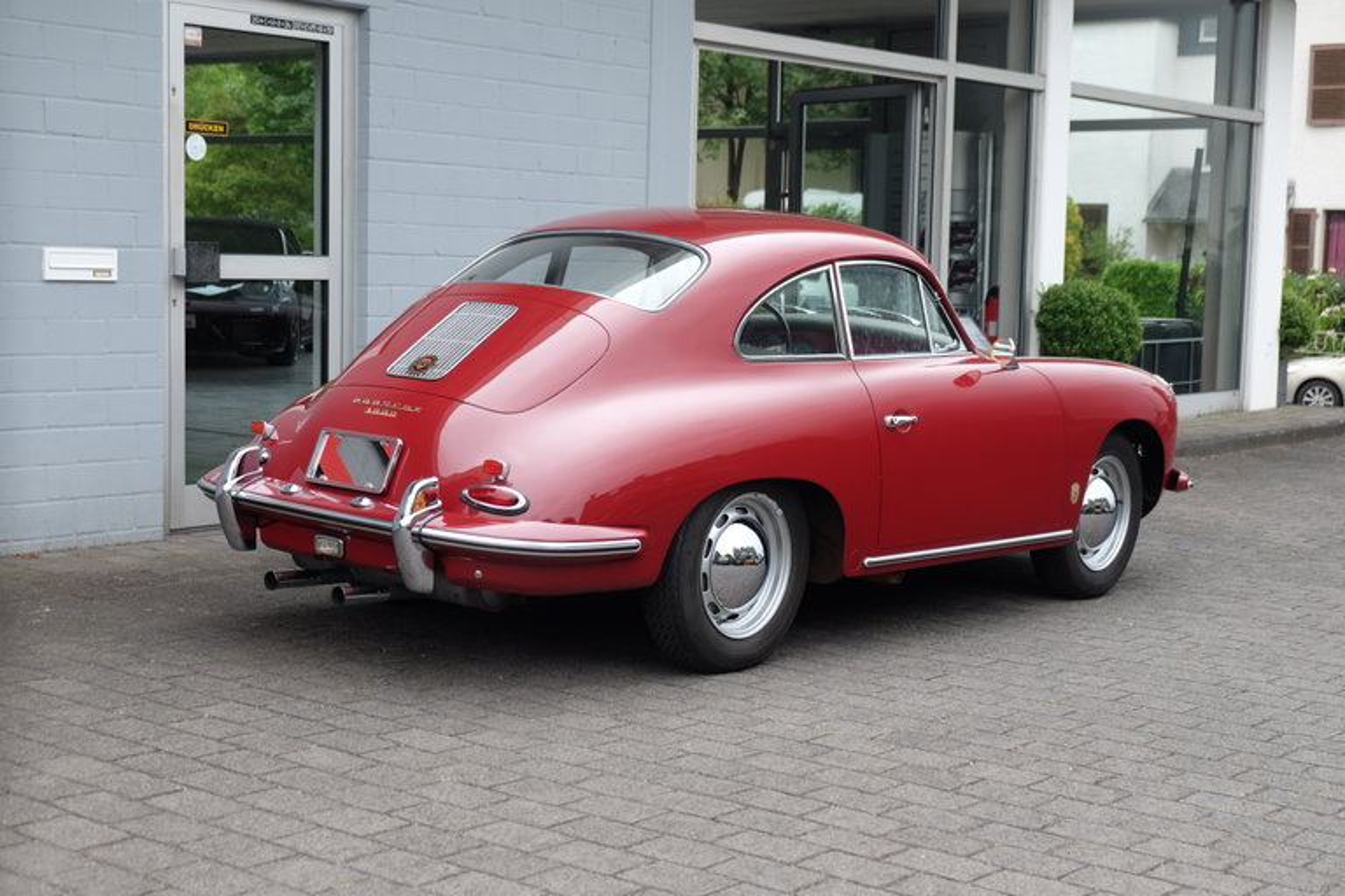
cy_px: 448
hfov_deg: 36.9
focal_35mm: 54
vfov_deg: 25.1
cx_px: 672
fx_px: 2017
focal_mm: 35.8
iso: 320
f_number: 3.6
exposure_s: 1/125
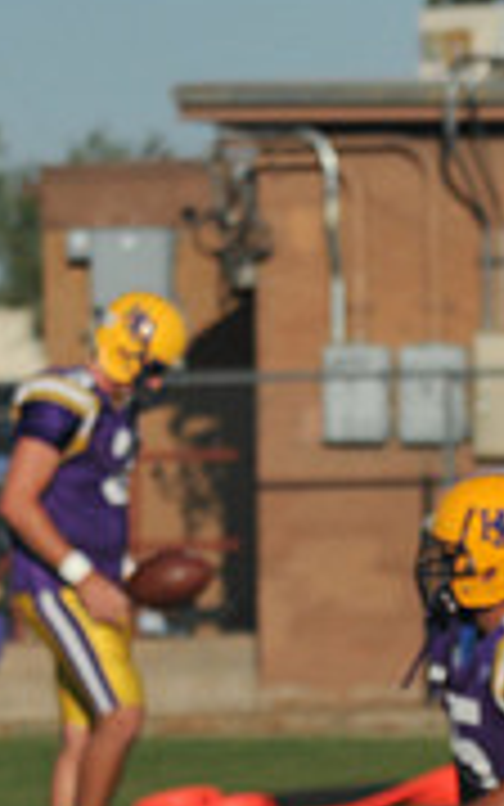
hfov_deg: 2.2
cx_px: 1220
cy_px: 619
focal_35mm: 592
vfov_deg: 3.5
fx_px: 13000
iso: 200
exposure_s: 1/1250
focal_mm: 120
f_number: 6.3
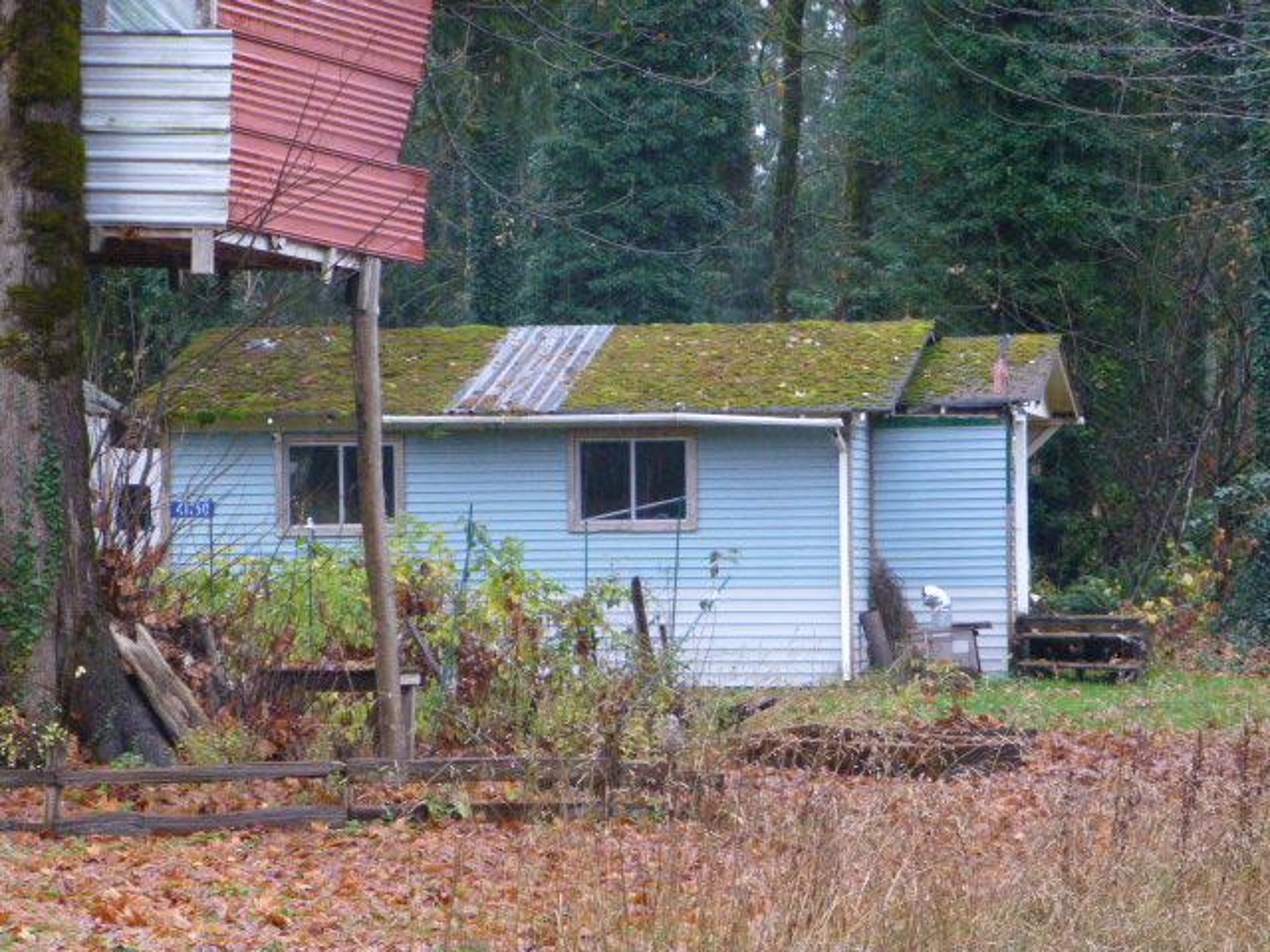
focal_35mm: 154
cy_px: 476
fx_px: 5650
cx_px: 635
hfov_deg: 12.8
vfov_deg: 9.6
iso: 800
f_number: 5.4
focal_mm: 27.6
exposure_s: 1/50
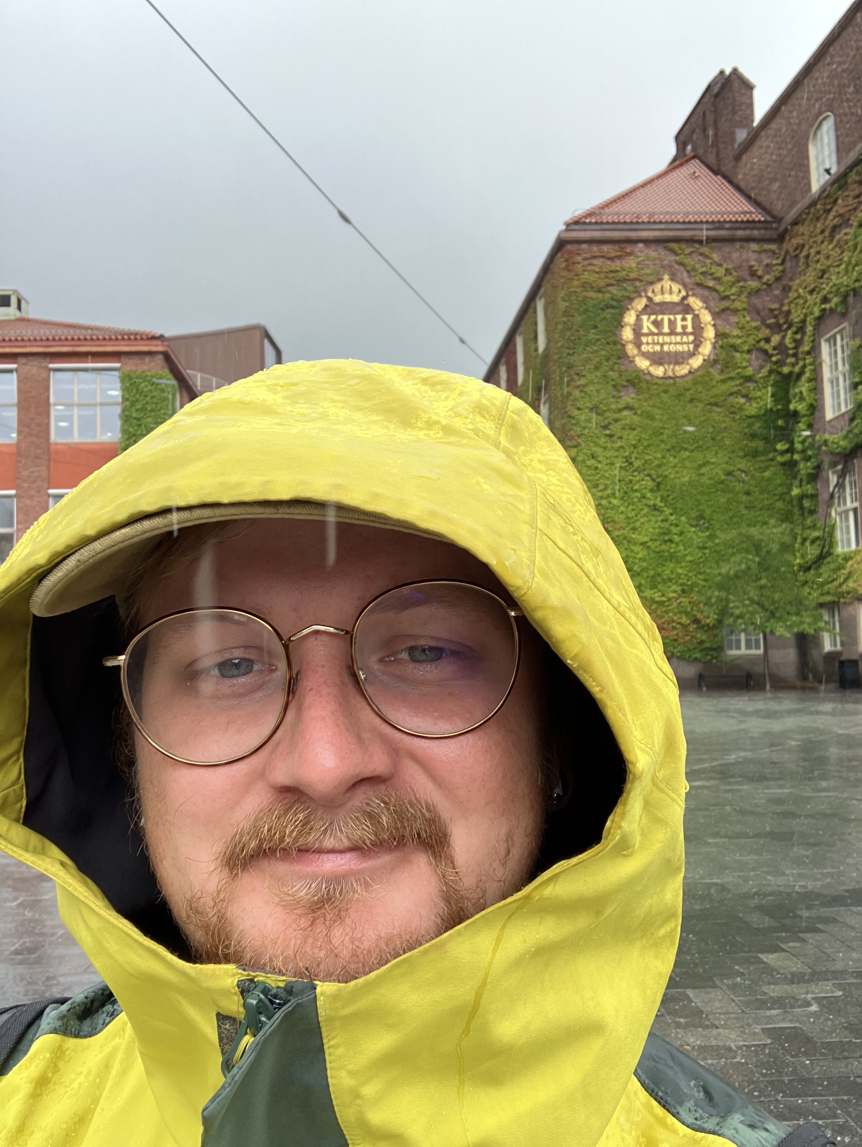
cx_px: 431
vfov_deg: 56.8
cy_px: 574
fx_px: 1061
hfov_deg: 44.2
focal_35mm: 32
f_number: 2.2
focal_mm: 2.87
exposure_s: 1/121
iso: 25
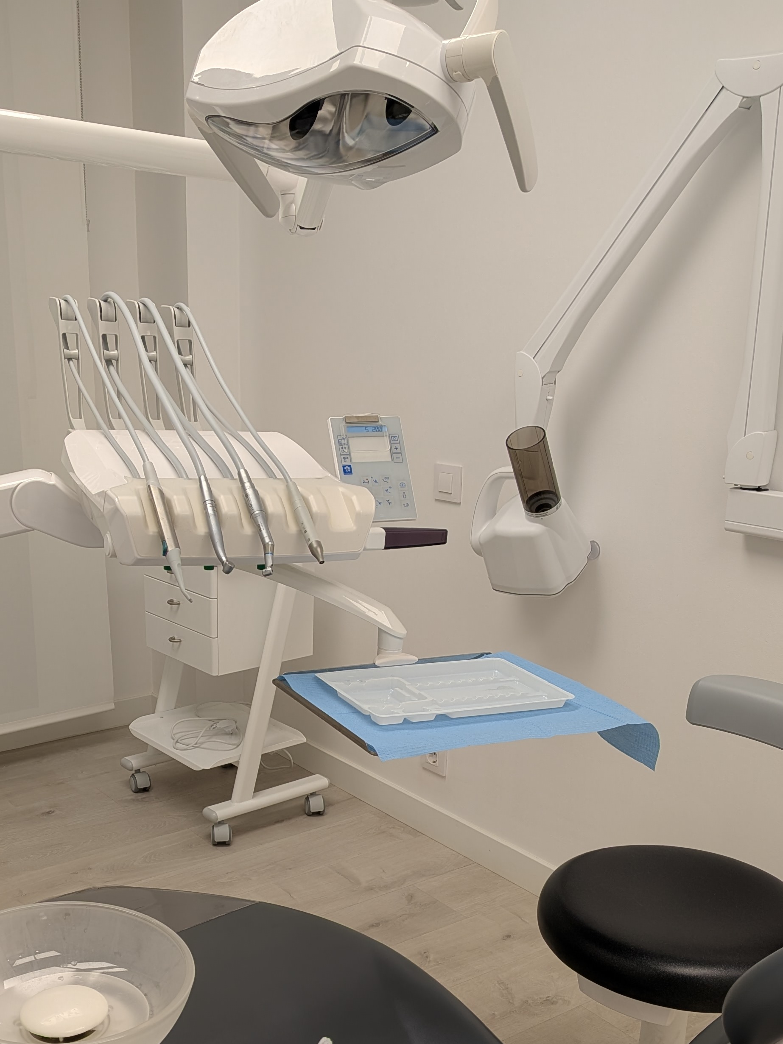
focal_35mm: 39
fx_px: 1176
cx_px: 297
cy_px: 706
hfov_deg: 36.6
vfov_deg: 47.0
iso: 25
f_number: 1.7
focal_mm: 4.53
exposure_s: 1/100
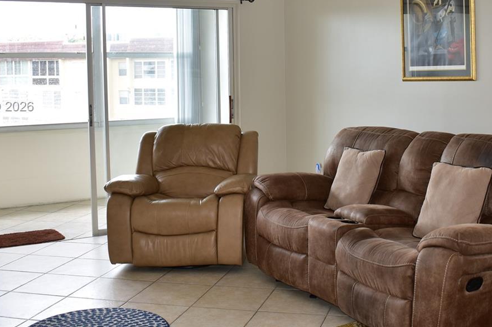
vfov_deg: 27.3
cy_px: 107
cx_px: 306
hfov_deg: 40.1
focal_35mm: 49
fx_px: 669
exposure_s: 1/60
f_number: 3.5
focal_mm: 18
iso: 125
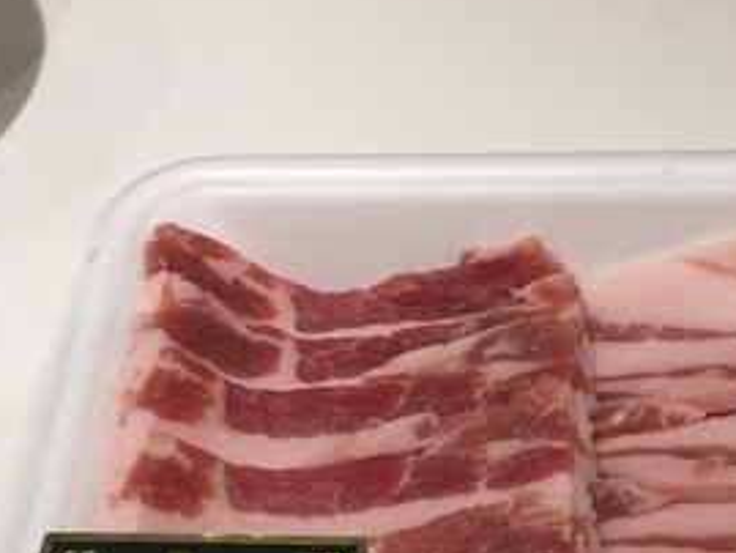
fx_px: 1468
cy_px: 482
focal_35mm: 69
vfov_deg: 20.9
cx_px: 553
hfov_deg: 27.8
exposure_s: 1/30
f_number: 2.2
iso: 40
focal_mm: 4.15
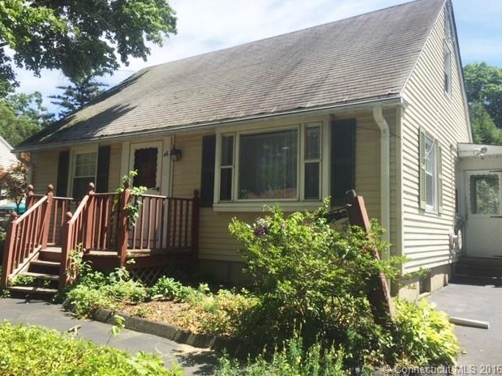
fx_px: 435
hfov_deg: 60.0
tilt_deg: +5.9
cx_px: 247
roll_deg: -2.3
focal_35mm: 30
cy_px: 182
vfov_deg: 46.8
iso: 32
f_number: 2.2
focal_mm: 4.15
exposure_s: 1/1163
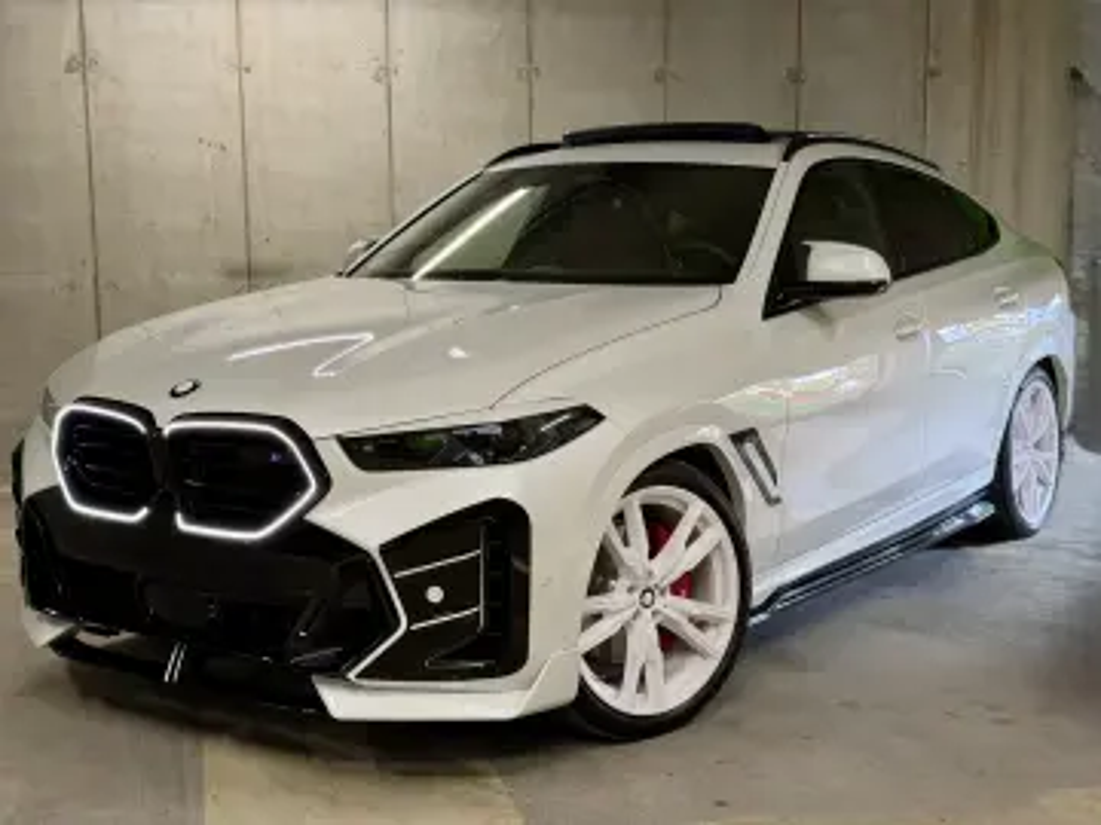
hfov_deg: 39.7
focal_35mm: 48
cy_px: 412
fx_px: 1527
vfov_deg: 30.3
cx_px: 550
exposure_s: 1/60
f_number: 1.78
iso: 160
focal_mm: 6.76
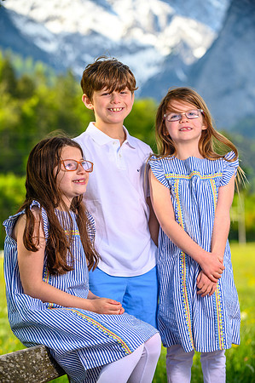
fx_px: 1086
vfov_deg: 20.0
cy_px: 192
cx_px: 128
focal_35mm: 102
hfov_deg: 13.4
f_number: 4
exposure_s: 1/800
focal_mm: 102
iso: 100
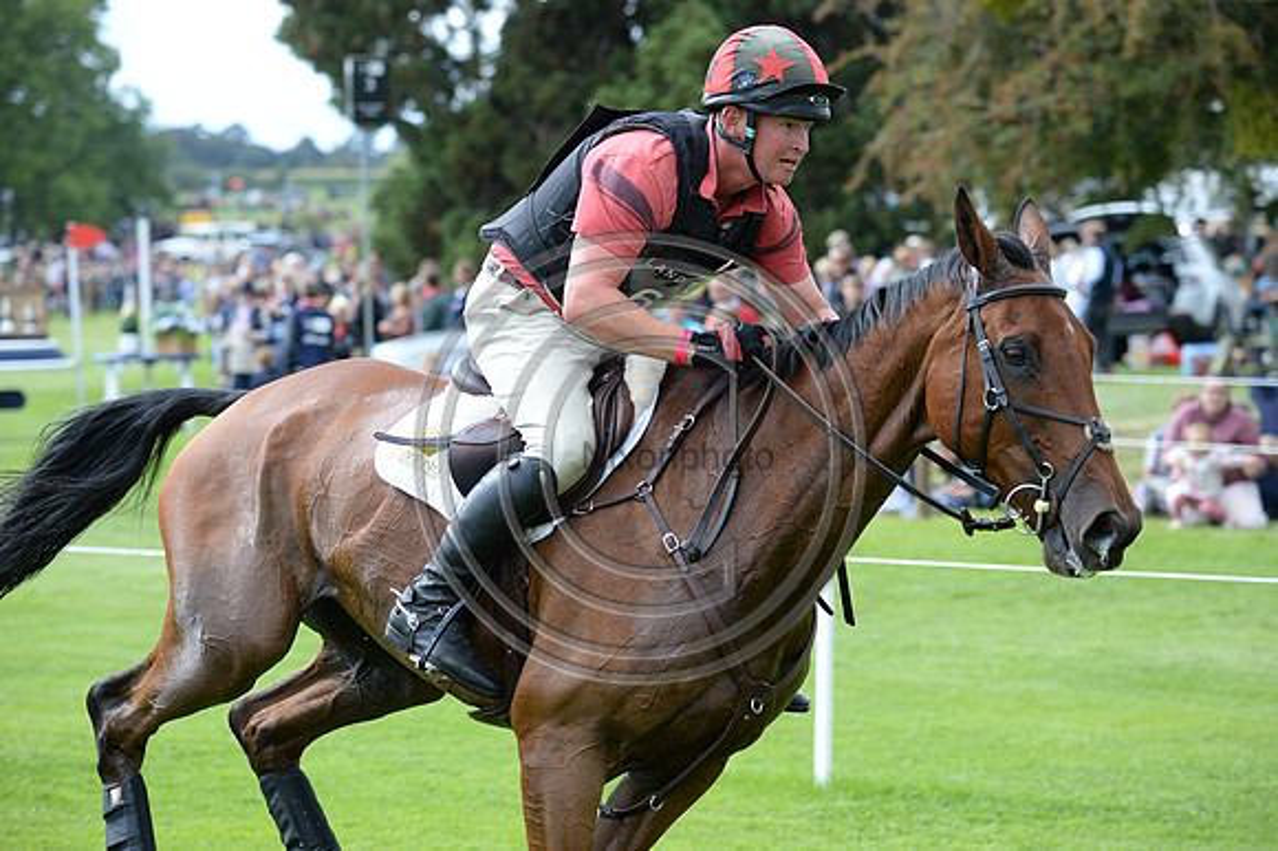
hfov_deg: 13.3
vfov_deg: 8.8
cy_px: 426
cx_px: 639
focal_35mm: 155
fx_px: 5499
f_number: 5.6
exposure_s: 1/1000
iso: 800
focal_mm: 155
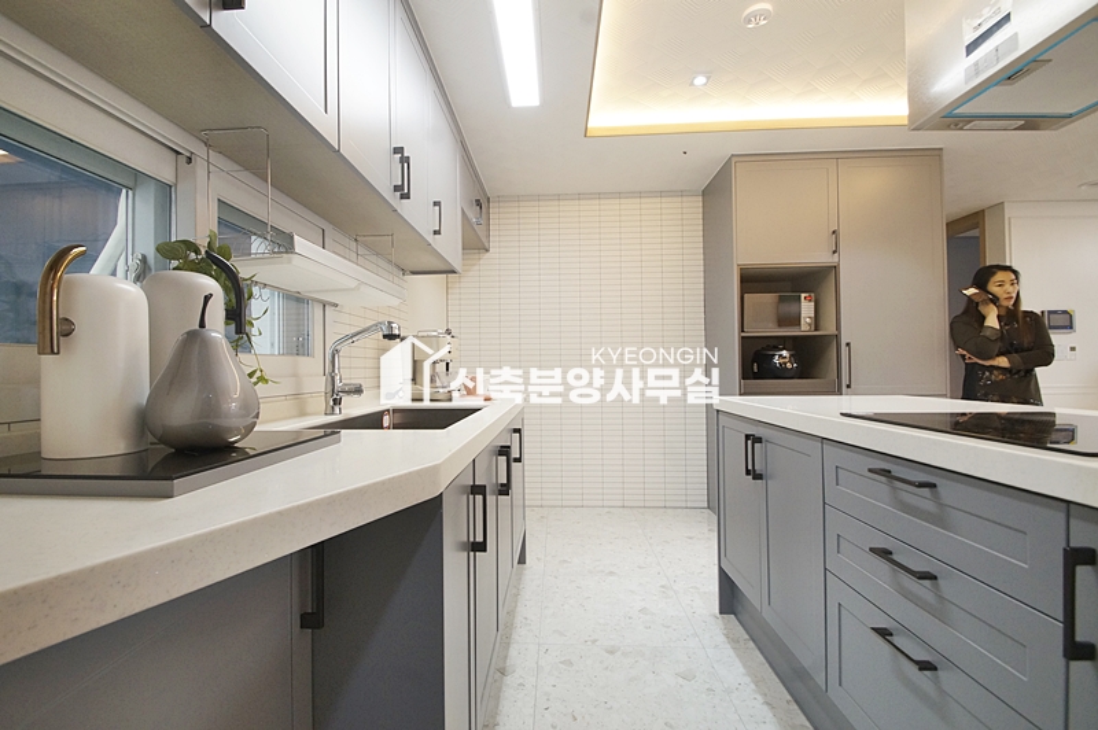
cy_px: 365
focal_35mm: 15
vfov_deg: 77.2
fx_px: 457
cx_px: 549
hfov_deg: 100.4
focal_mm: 10
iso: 800
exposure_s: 1/25
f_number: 9
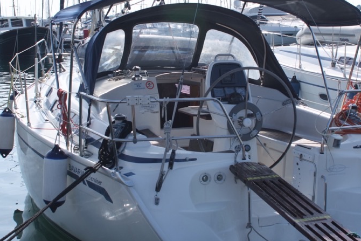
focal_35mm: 70
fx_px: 702
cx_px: 195
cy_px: 106
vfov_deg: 19.5
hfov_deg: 28.8
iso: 100
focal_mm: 34
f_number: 11
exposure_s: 1/114
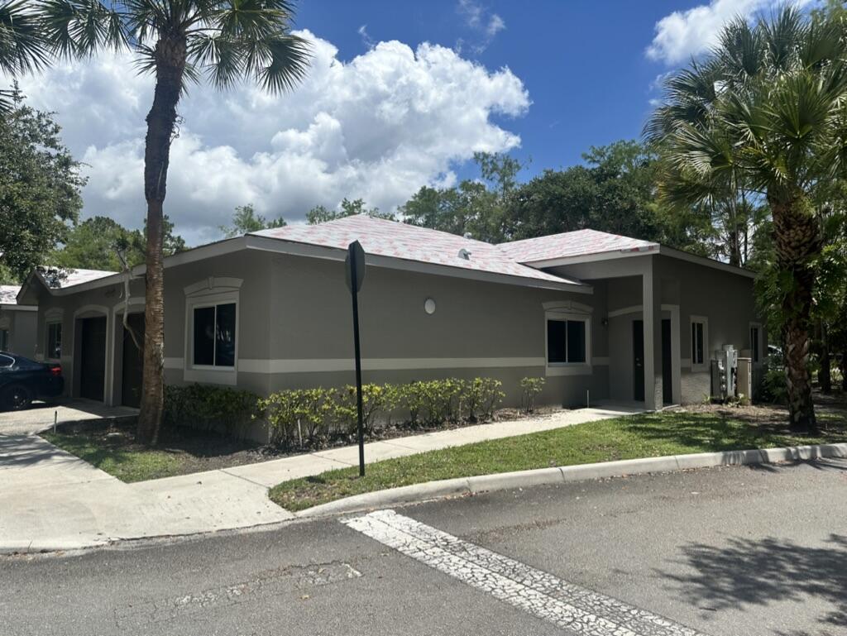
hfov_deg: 71.6
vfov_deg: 56.9
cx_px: 424
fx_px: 588
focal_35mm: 24
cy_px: 318
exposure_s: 1/7576
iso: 80
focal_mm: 6.86
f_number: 1.78
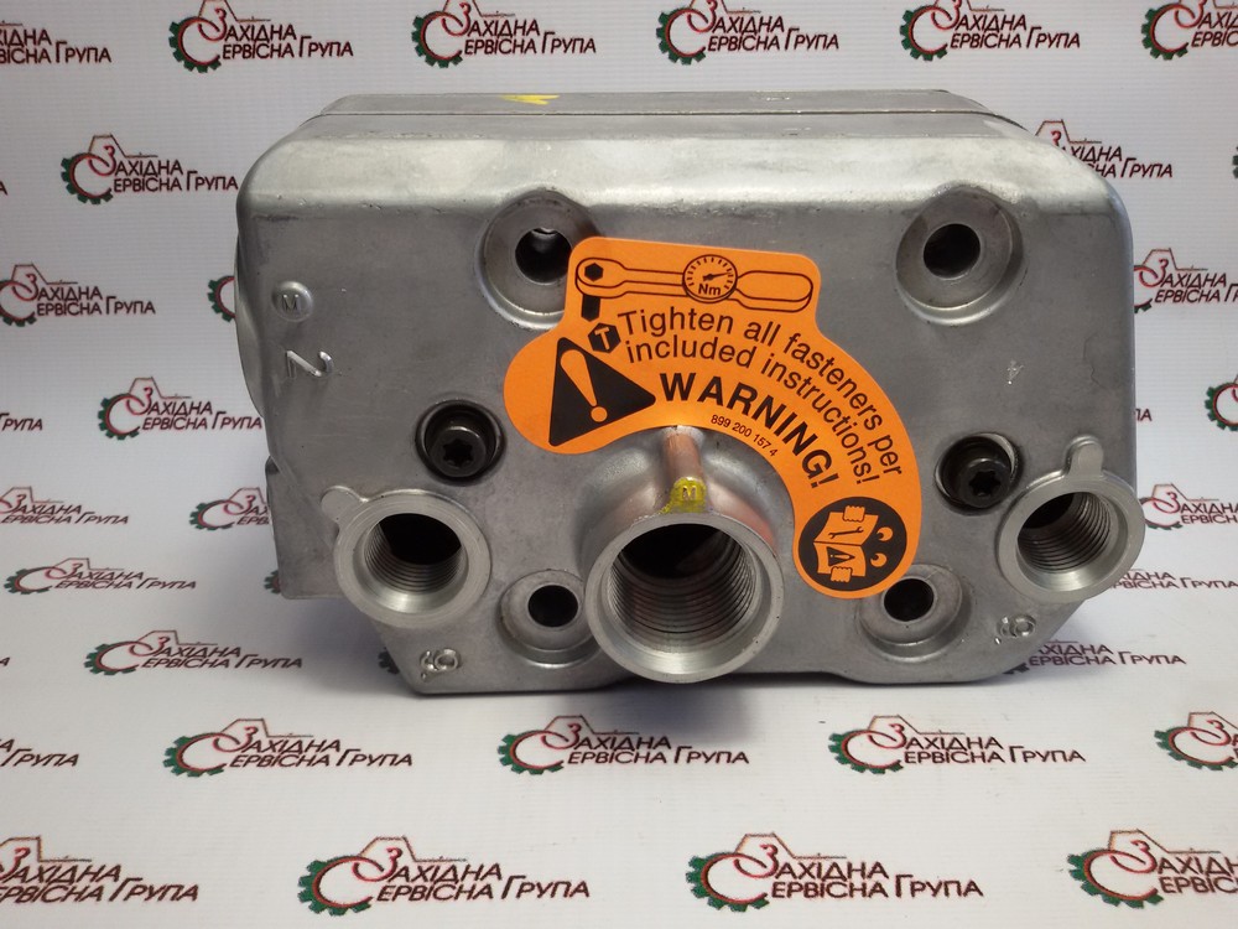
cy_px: 464
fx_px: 1109
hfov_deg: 58.4
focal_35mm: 31
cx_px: 619
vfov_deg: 45.4
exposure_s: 1/100
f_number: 2.4
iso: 64
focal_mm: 2.93
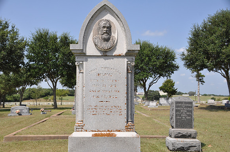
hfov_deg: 46.5
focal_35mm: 42
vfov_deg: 31.8
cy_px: 76
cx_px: 115
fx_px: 268
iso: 200
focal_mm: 28
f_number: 9
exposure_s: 1/320
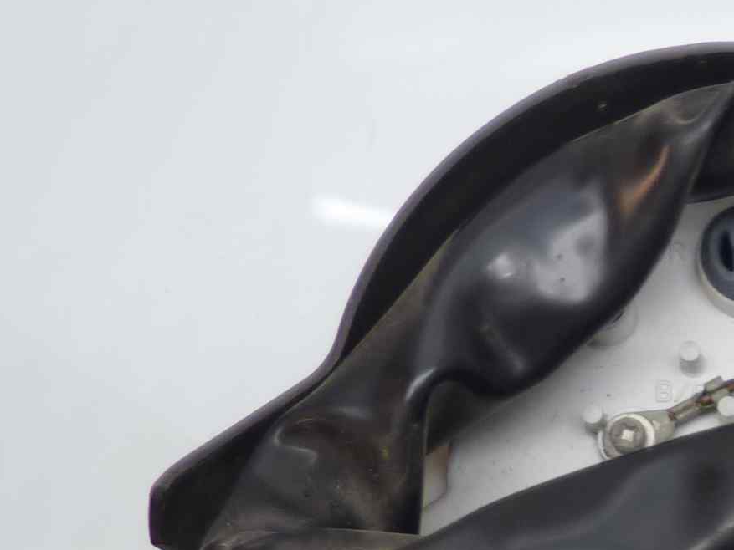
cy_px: 714
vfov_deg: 18.7
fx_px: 1548
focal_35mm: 73
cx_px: 1009
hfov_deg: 23.0
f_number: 3.3
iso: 80
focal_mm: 4.1
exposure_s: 1/13
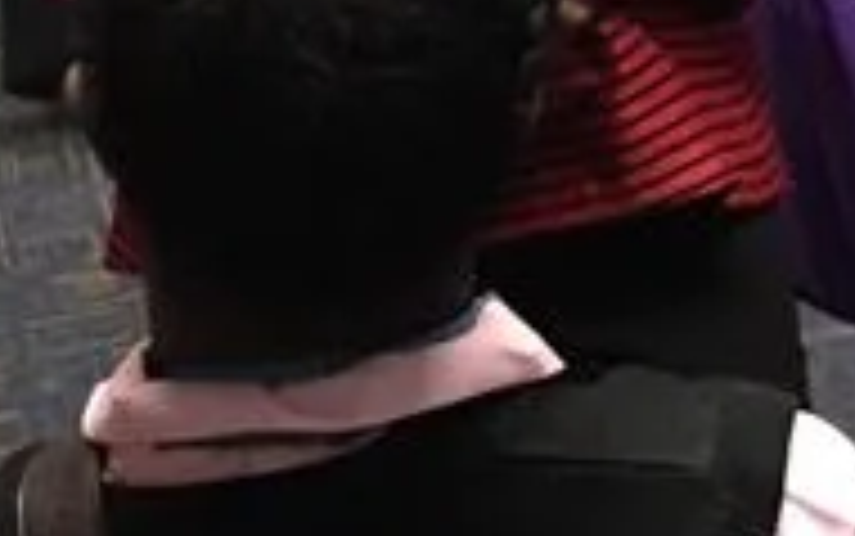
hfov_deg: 12.6
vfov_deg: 7.8
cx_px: 670
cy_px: -126
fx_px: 3870
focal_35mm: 166
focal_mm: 4.15
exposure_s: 1/30
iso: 160
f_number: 2.2
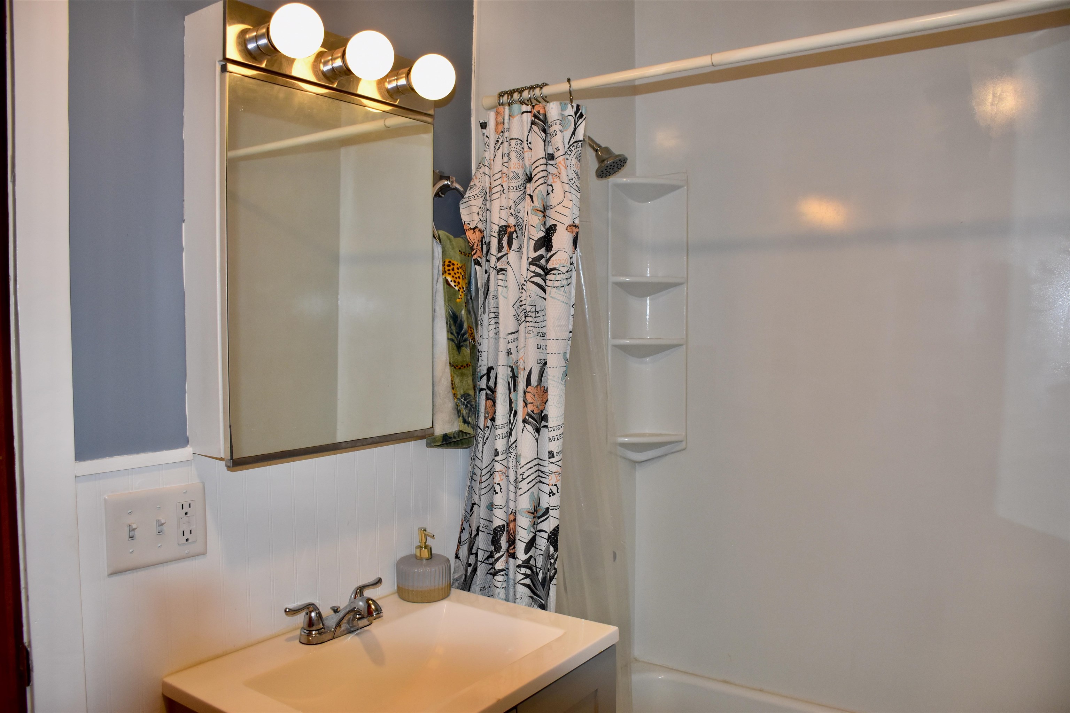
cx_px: 535
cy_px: 356
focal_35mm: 27
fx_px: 802
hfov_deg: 67.4
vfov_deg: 47.9
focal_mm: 18
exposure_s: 1/100
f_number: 5
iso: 800
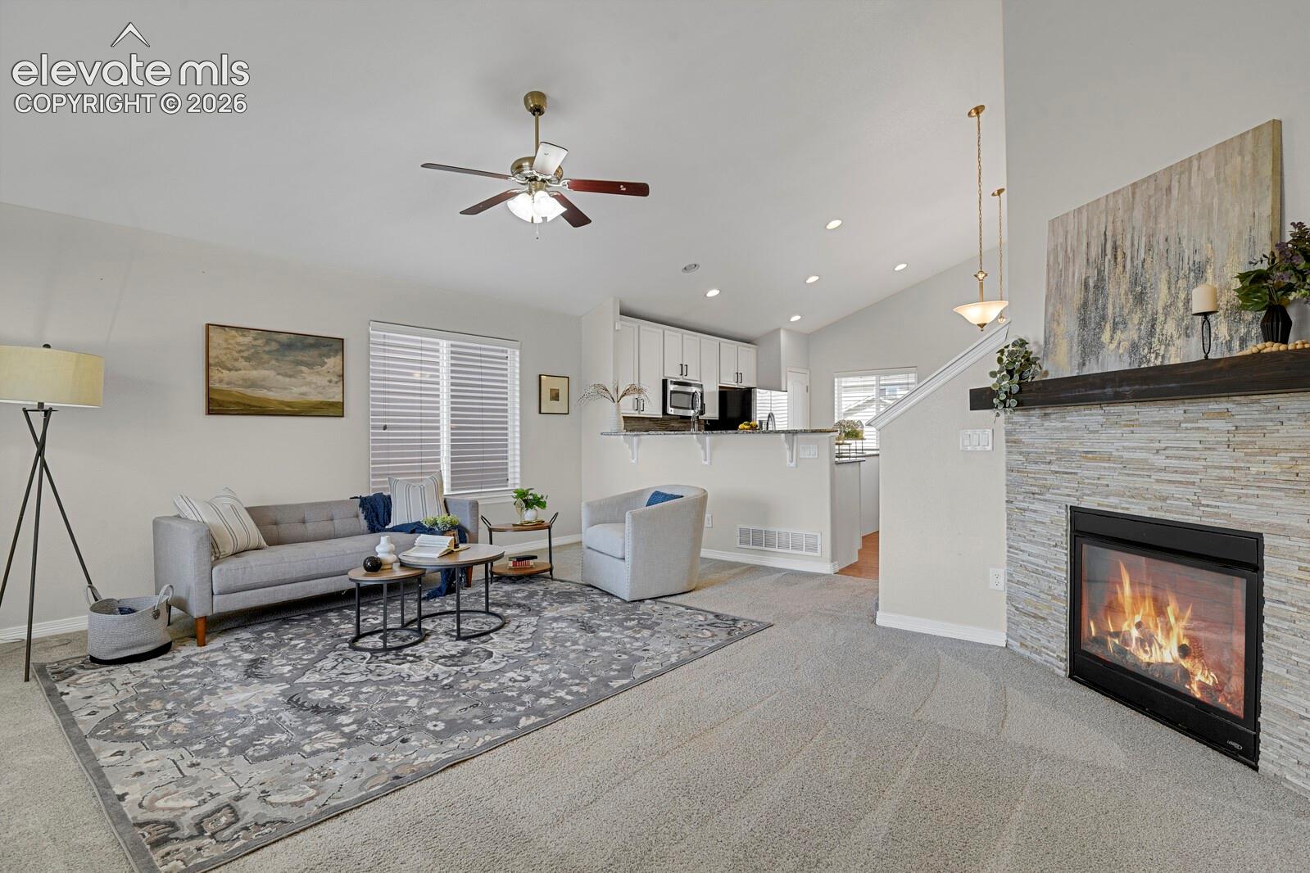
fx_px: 619
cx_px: 655
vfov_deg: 70.4
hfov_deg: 93.3
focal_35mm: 17
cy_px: 436
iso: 250
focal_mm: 17
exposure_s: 1
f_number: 8
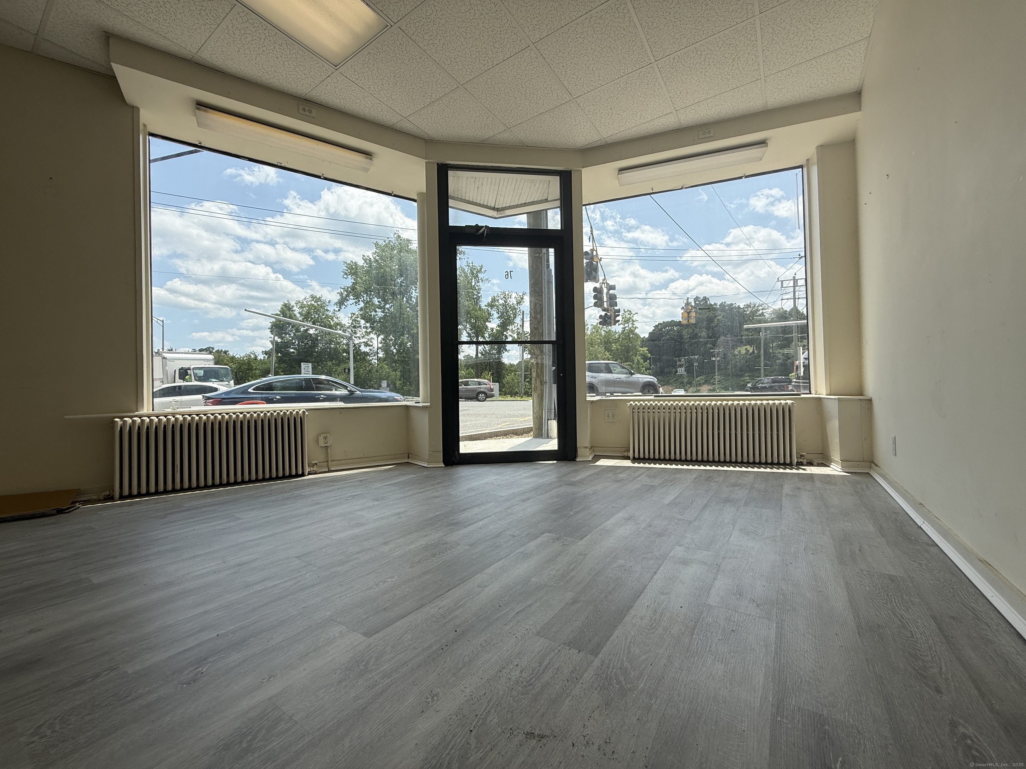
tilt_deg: +1.5
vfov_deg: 85.7
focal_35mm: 14
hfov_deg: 102.1
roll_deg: +1.0
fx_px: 415
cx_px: 513
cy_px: 384
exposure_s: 1/1901
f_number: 2.2
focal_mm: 2.22
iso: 50
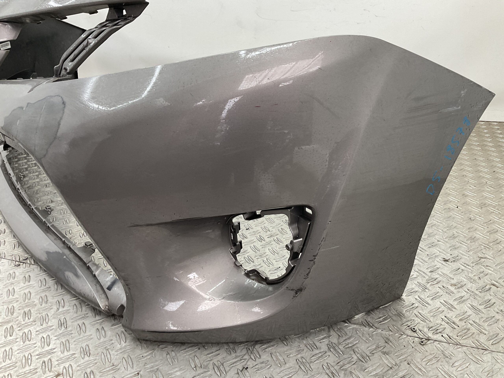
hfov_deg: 61.7
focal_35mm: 29
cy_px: 189
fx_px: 422
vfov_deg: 48.2
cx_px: 252
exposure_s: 1/100
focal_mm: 3
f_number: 1.8
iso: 40
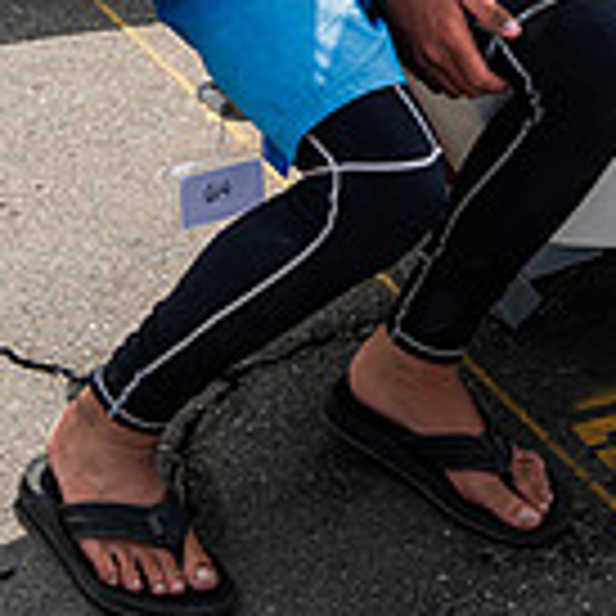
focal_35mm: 131
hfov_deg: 13.3
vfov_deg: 12.7
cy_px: -288
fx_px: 2637
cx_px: 382
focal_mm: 47
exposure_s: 1/1250
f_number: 5.3
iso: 250
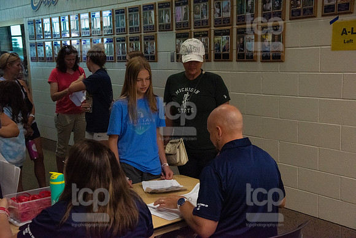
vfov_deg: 28.1
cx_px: 178
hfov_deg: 41.1
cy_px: 119
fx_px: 475
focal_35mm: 48
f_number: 5
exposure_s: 1/400
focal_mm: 48
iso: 6400
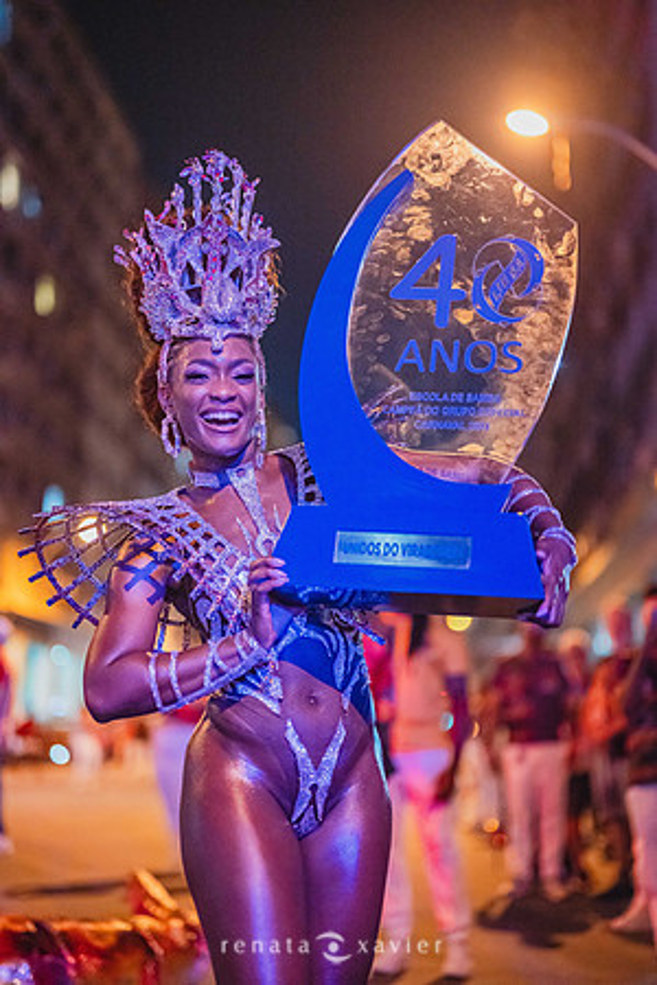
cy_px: 492
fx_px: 1369
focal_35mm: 50
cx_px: 328
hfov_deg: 27.0
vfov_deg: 39.6
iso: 6400
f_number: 1.2
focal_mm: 50
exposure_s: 1/250
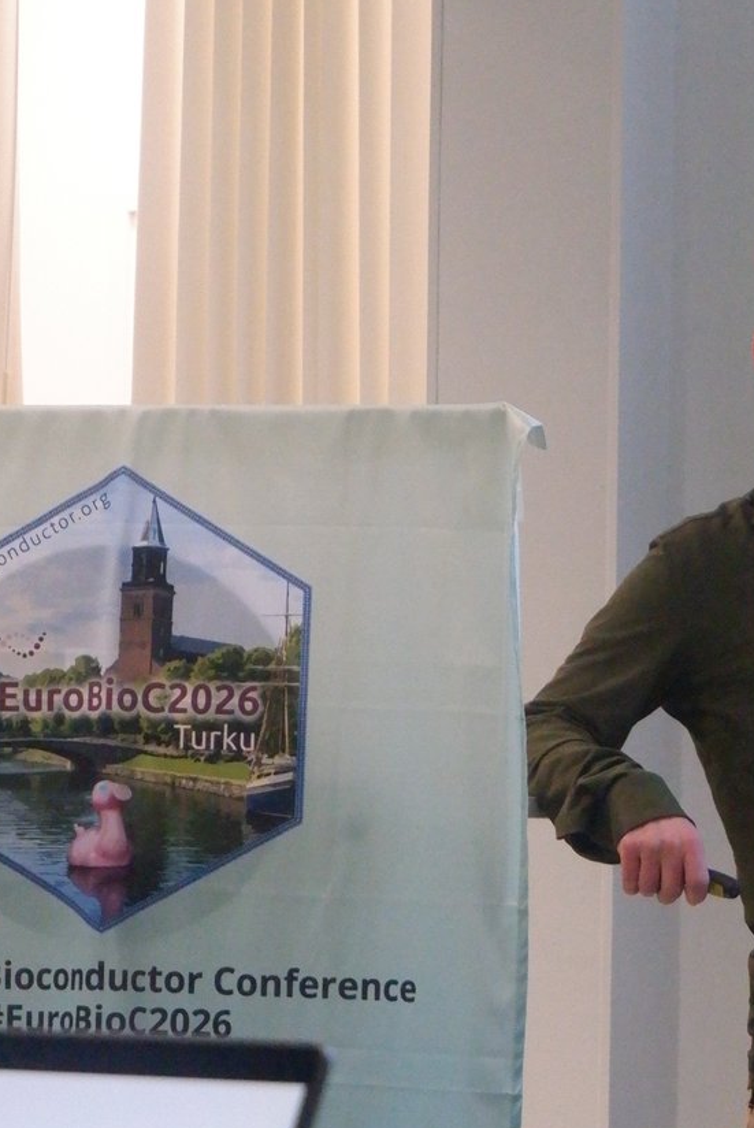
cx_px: 851
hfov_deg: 8.3
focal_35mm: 165
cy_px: 676
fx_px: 5172
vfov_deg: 12.4
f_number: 5.6
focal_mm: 45
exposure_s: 1/100
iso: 6400
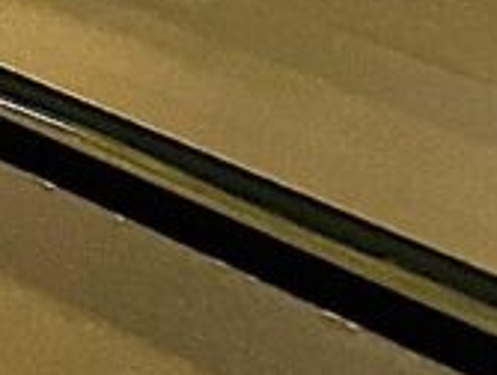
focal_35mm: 159
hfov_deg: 12.1
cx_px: 607
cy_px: -616
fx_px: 2288
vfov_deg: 8.4
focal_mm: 5.1
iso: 640
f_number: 1.6
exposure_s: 1/39
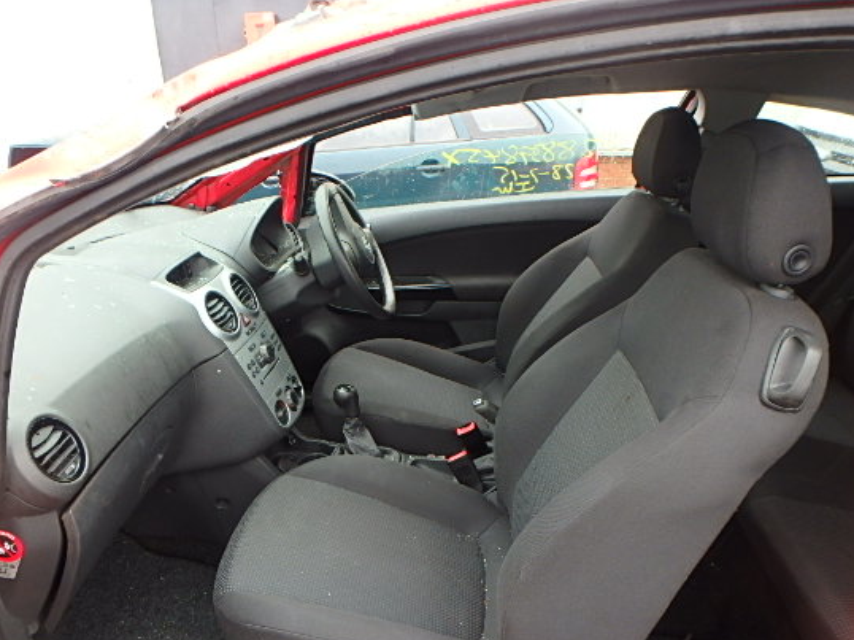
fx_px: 616
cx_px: 379
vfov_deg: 54.6
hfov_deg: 69.2
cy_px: 367
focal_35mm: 25
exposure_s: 1/80
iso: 125
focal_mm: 3.7
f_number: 3.5
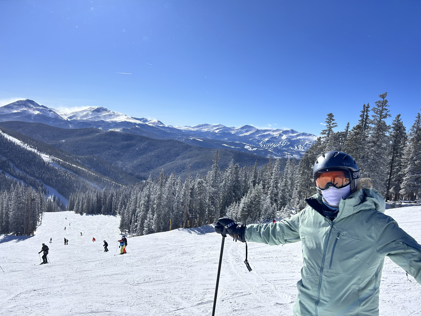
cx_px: 210
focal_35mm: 26
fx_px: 316
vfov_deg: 53.1
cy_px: 158
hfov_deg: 67.3
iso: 50
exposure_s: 1/9434
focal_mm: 5.7
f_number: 1.5
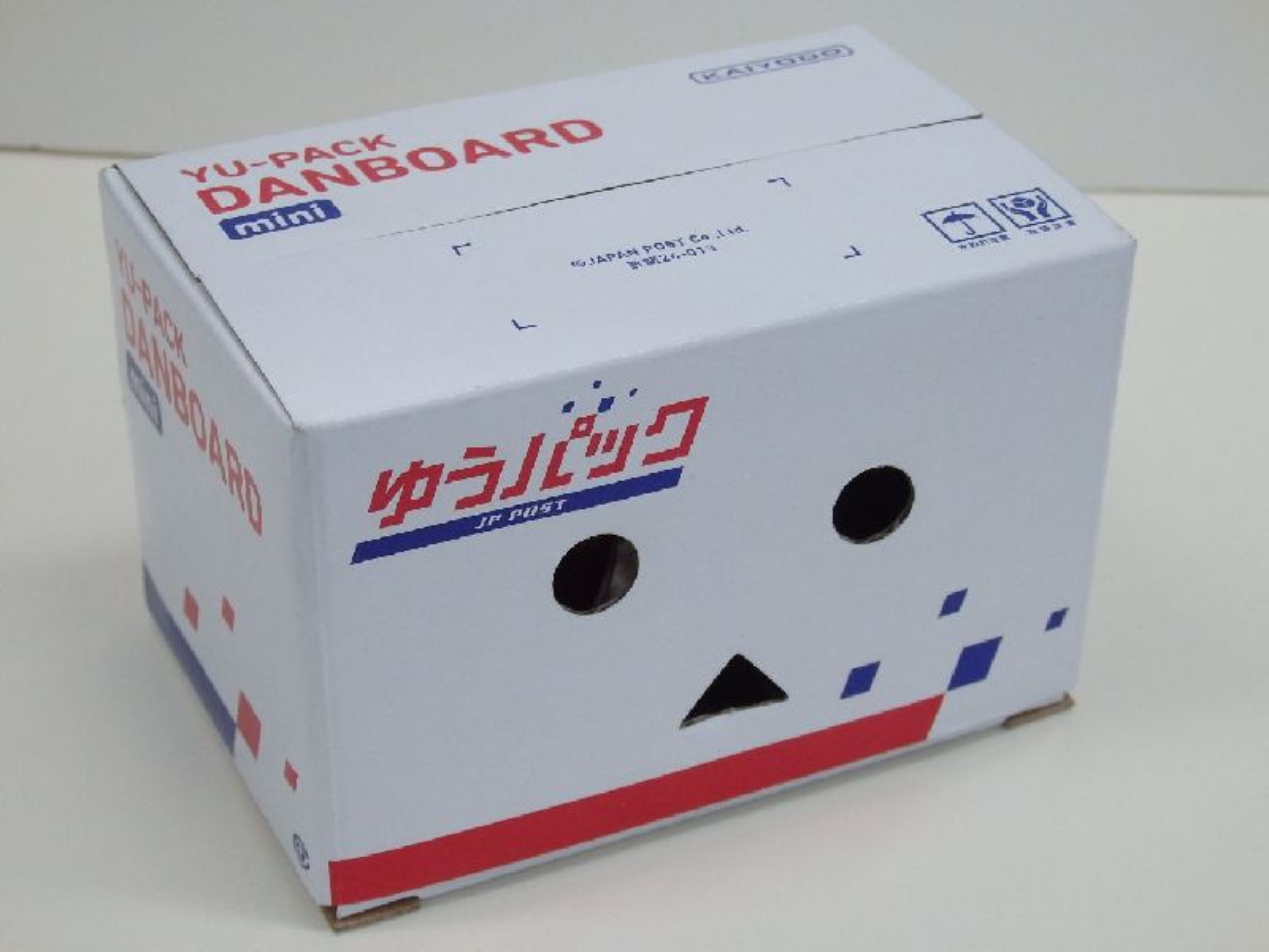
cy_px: 476
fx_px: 2420
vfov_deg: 22.3
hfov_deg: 29.4
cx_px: 634
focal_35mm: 66
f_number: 4.4
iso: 400
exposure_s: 1/60
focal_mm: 11.9
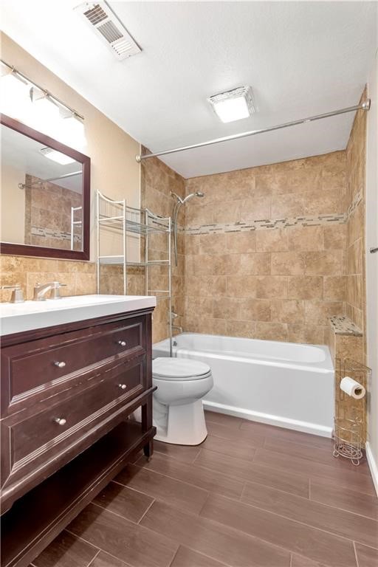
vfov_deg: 96.7
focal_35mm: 16
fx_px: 252
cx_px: 189
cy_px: 284
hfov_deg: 73.7
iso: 80
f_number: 6.3
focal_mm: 16
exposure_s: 1
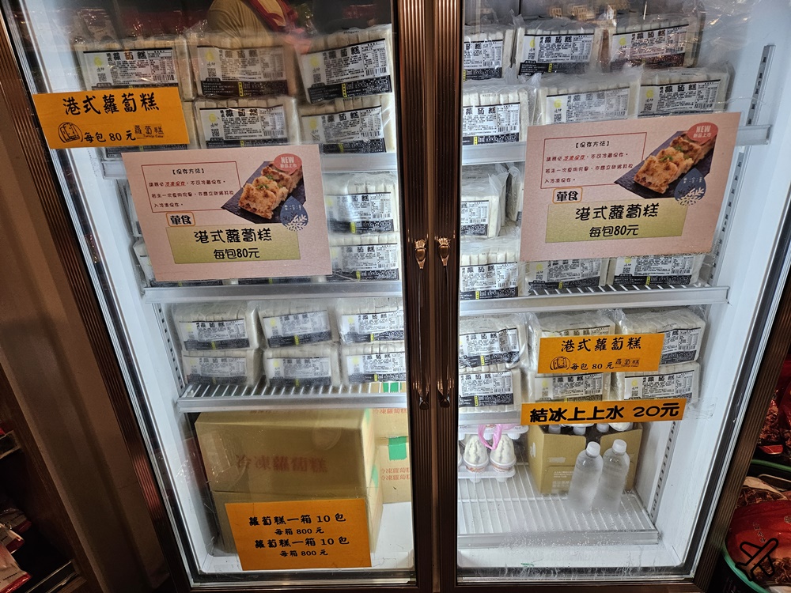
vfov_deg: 58.9
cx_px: 396
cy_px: 296
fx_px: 526
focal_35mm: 23
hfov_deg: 73.9
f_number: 1.8
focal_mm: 5.4
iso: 160
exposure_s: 1/120
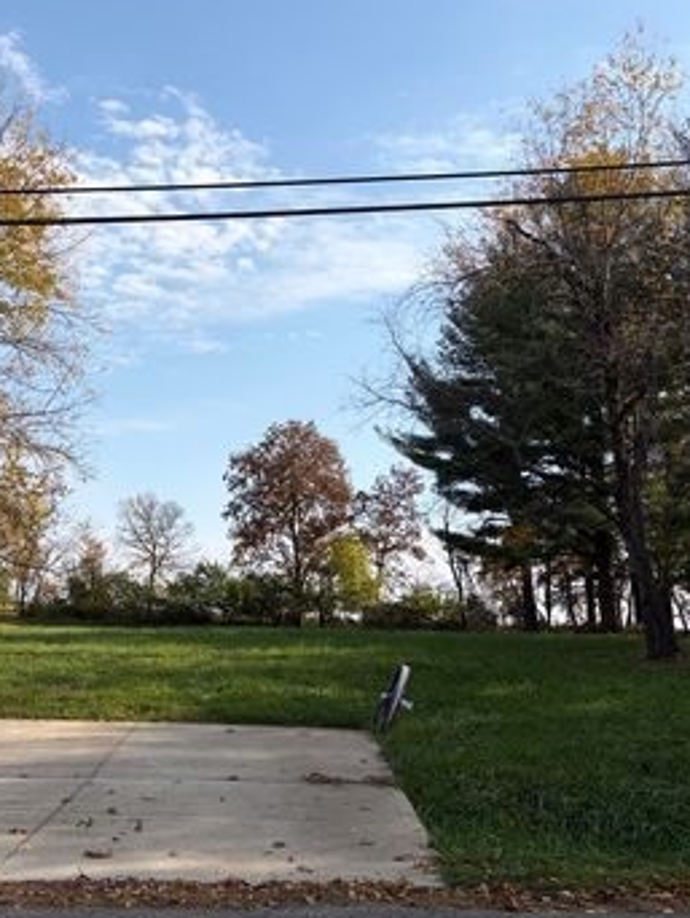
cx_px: 183
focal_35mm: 38
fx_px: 1009
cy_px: 471
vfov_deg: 48.9
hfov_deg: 37.0
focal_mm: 5.96
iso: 50
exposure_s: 1/3831
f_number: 1.6
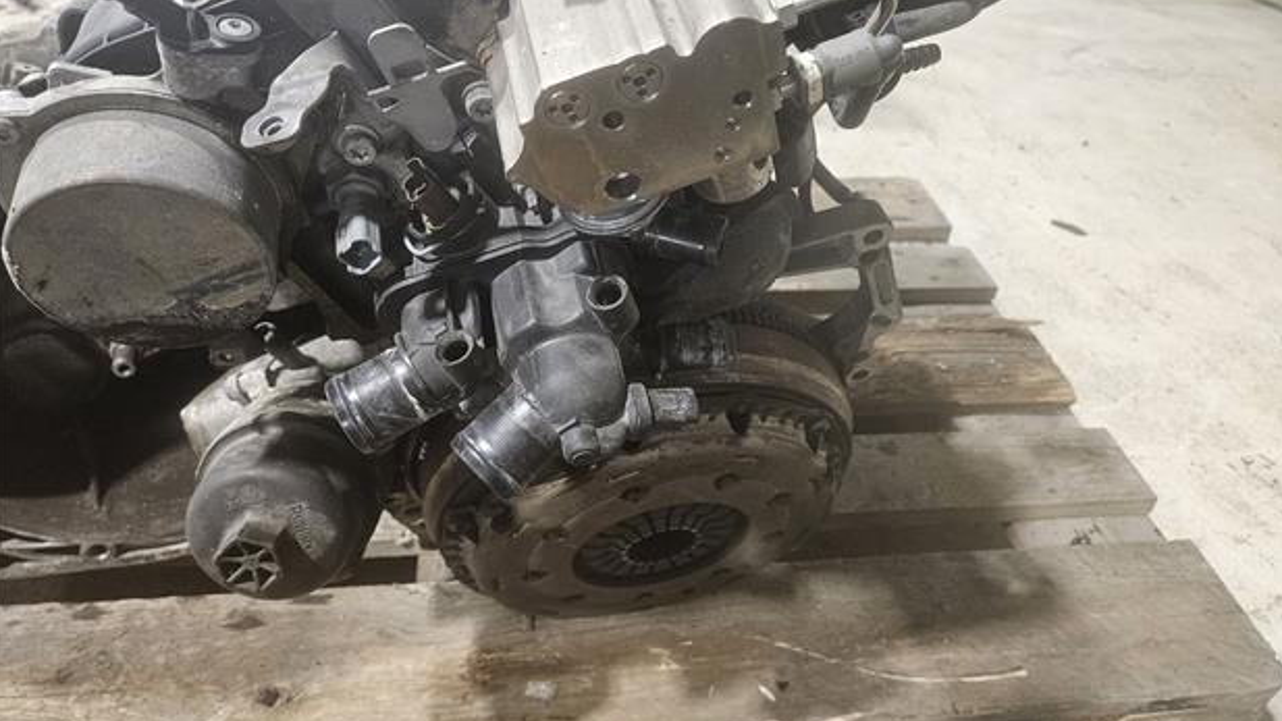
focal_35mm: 26
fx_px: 884
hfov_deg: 71.9
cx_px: 659
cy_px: 283
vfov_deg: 44.1
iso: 500
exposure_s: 1/100
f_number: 1.8
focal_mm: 5.4
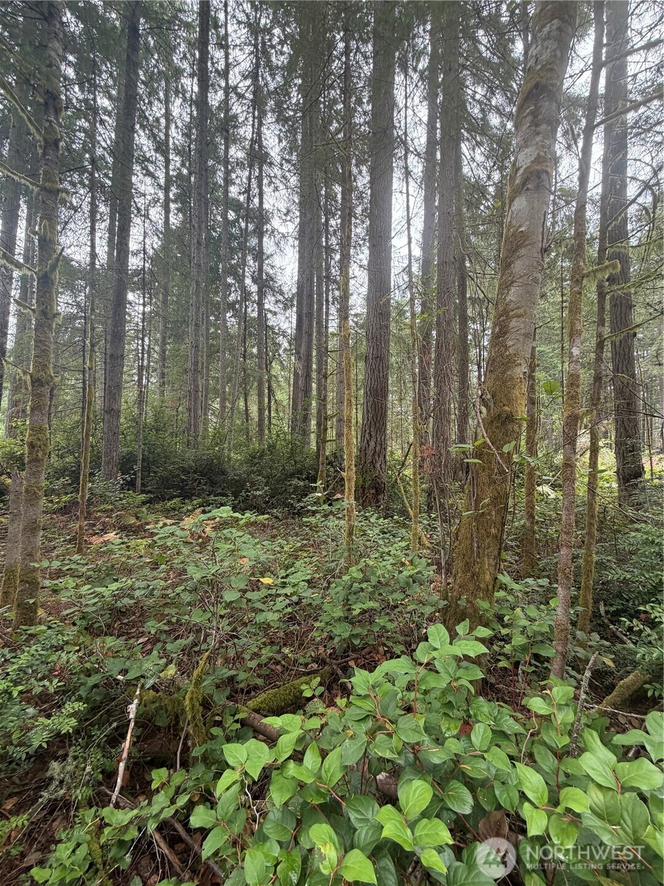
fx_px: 358
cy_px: 443
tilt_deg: +0.6
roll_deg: -0.5
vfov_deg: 102.1
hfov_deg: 85.7
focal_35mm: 14
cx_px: 332
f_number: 2.2
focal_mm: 2.22
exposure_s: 1/121
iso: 100
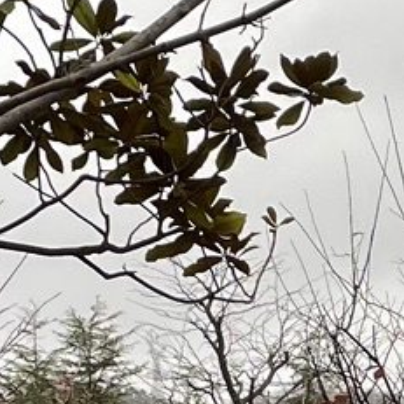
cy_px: 691
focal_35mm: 199
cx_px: 878
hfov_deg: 8.3
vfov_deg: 8.5
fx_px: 2628
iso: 32
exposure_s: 1/242
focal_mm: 4.2
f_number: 1.6
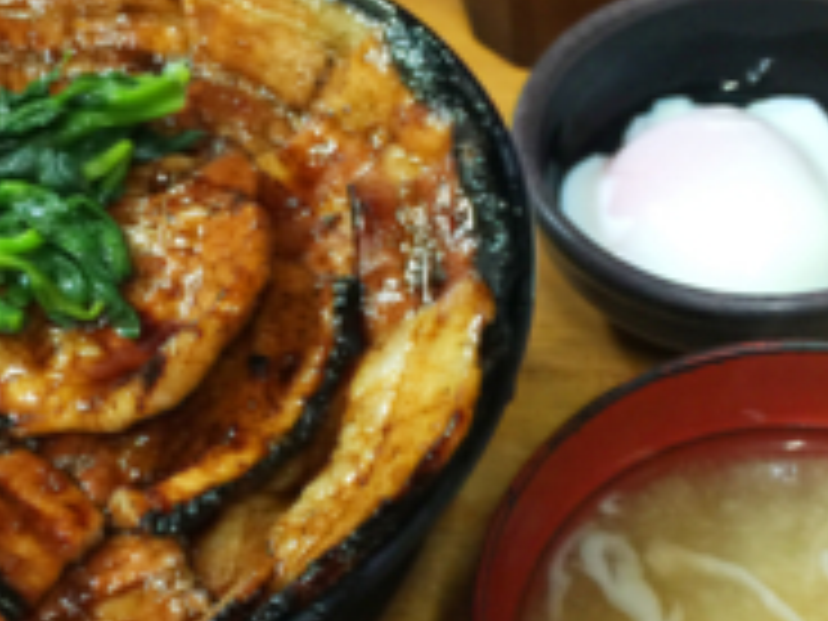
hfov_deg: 30.5
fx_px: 1507
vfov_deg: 23.2
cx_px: 279
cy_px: 405
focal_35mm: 63
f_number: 2.2
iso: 80
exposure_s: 1/4
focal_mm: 4.15
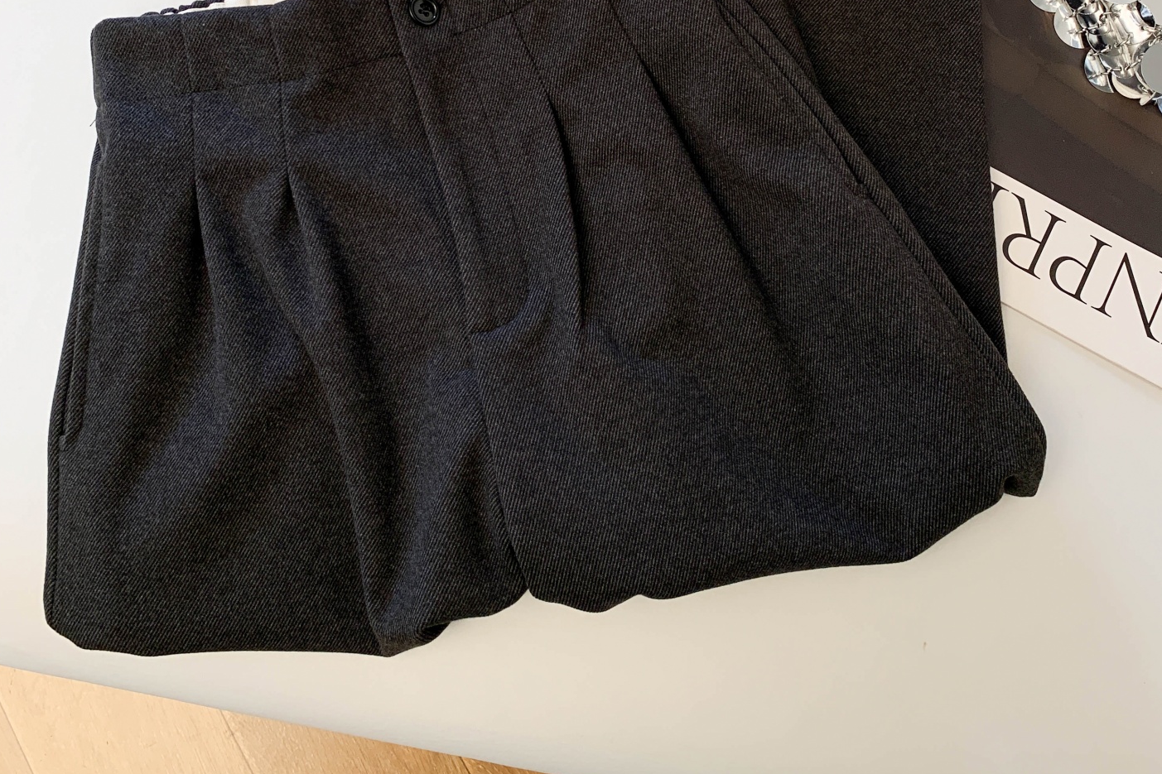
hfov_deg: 51.9
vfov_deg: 34.2
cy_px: 95
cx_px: 571
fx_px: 1194
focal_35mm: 37
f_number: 1.8
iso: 50
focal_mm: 4.25
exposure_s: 1/60
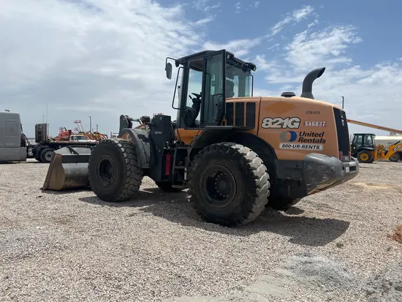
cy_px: 151
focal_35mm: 26
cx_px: 201
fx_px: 302
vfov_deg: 53.1
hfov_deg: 67.3
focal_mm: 5.1
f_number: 1.6
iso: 50
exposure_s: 1/6494
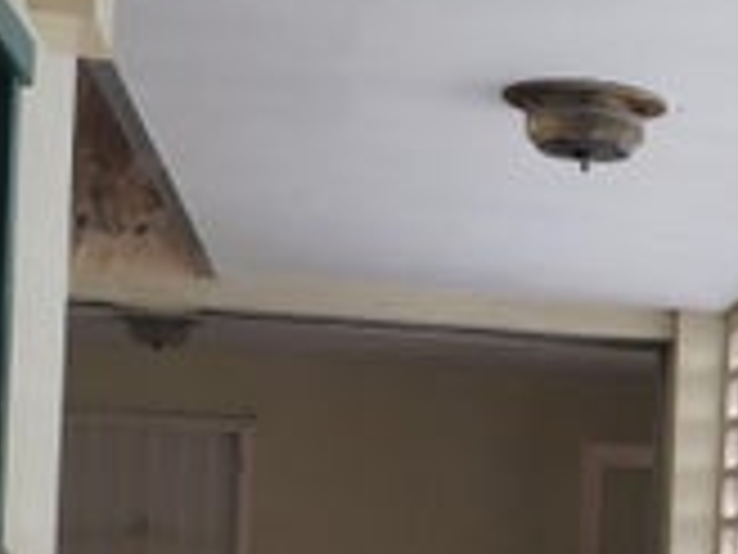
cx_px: 832
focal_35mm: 113
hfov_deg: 16.8
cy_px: 653
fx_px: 2409
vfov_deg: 12.8
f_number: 1.8
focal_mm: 4.75
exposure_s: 1/33.3
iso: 357
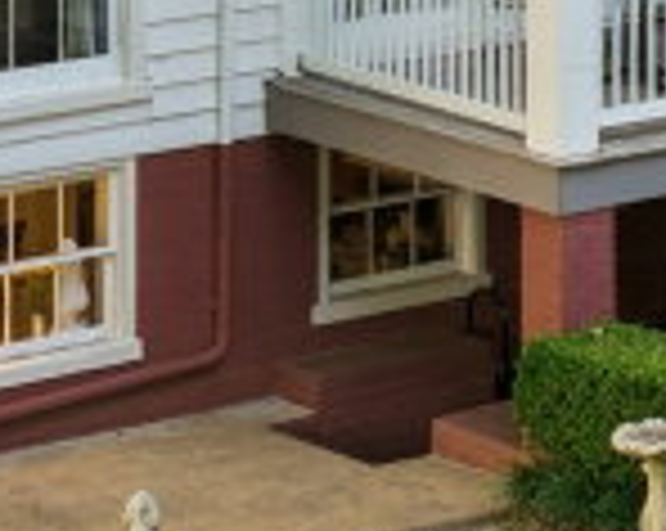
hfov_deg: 8.0
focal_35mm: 237
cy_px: -230
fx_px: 4665
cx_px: 1053
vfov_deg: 6.4
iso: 110
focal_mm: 19.4
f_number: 2.8
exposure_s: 1/15
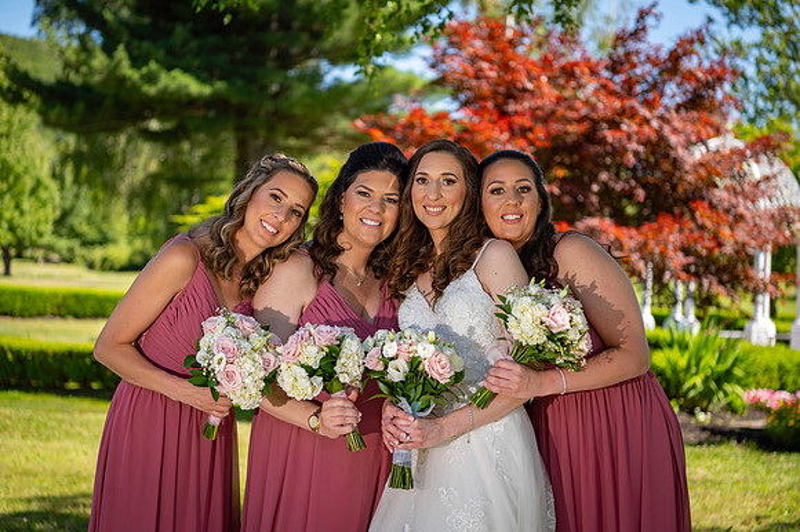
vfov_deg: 19.4
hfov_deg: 28.9
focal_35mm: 70
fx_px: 1555
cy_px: 266
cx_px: 400
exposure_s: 1/800
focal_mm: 70
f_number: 3.2
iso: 100
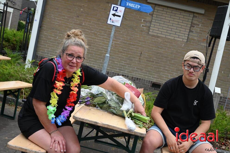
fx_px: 306
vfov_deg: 28.0
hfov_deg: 41.2
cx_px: 115
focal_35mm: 48
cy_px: 76
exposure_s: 1/320
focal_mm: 48
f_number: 9
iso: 400
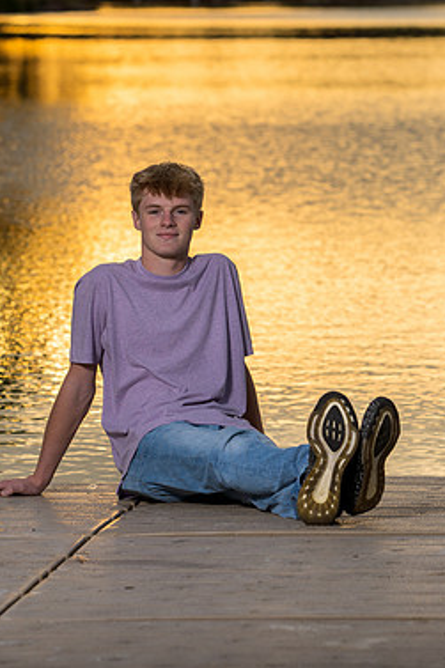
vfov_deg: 10.8
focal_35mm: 191
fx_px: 3544
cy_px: 337
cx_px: 195
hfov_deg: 7.2
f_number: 6.3
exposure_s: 1/250
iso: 100
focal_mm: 160
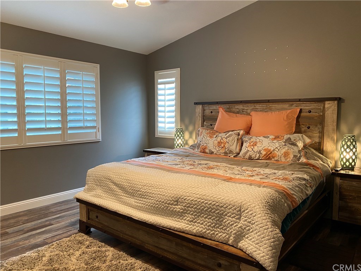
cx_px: 180
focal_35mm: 26
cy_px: 136
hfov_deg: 67.3
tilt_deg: -4.8
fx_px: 271
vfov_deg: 53.1
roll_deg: +0.8
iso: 125
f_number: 1.8
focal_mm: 4.25
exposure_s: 1/60
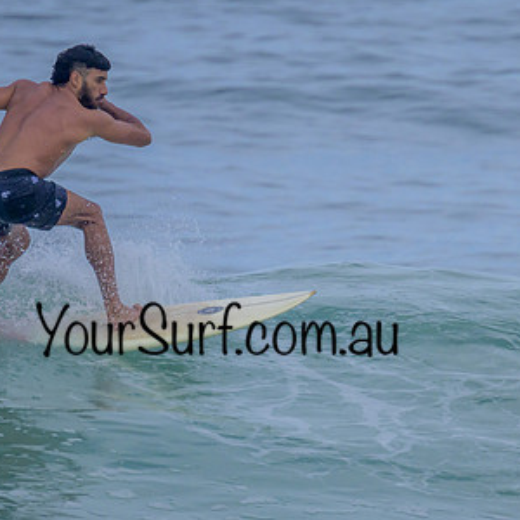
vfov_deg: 1.0
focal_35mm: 1770
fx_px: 30082
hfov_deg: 1.0
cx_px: 240
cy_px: 306
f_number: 11
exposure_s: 1/2000
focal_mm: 800
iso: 640
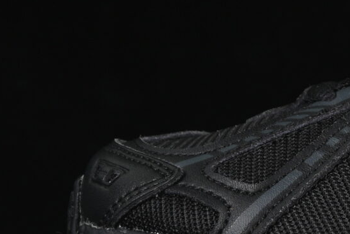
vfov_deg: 3.9
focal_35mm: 349
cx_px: 557
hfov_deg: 5.8
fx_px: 3394
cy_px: 11
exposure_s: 1/60
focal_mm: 50
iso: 160
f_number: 6.3
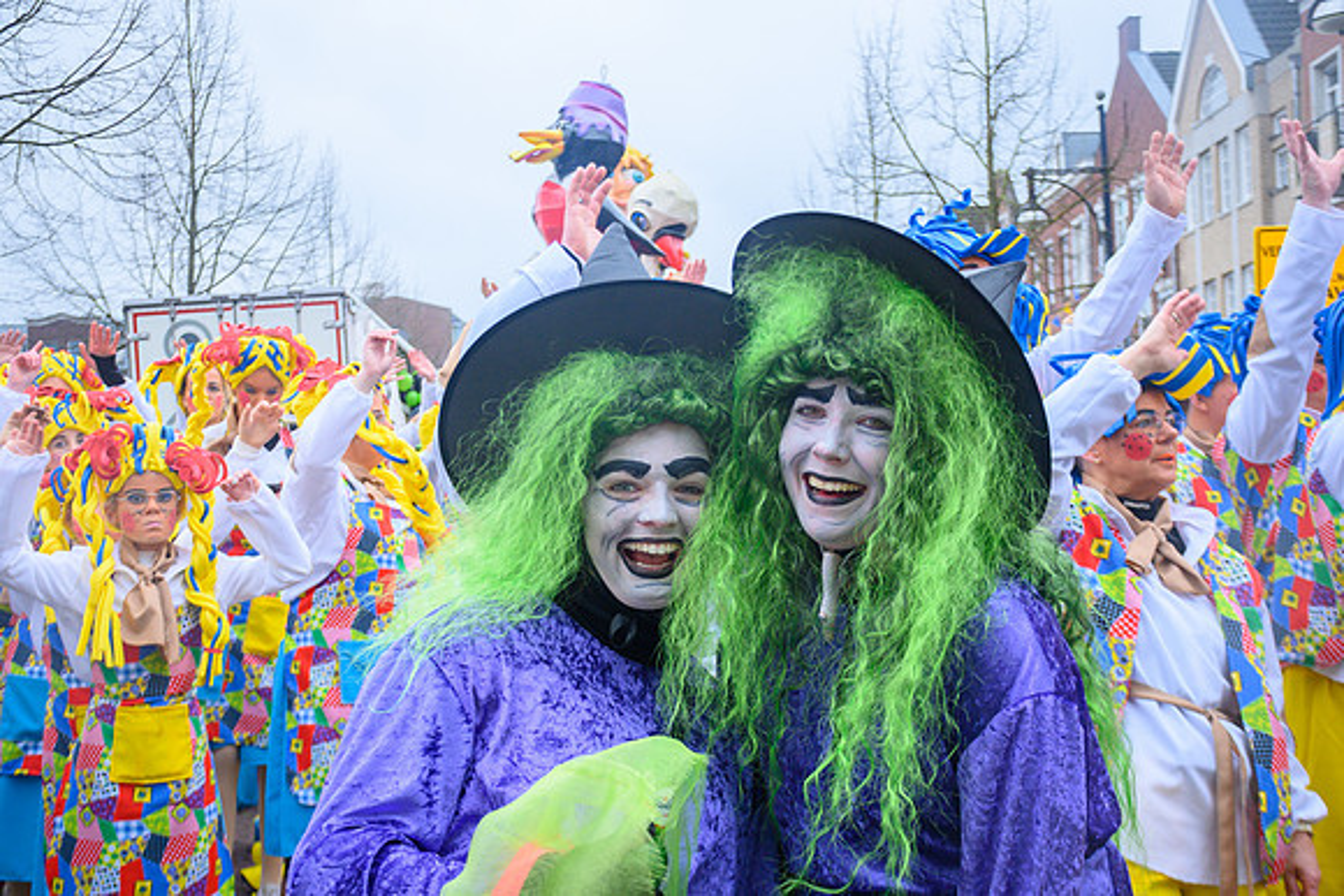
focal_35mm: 48
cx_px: 672
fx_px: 1792
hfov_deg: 41.1
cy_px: 448
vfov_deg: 28.1
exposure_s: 1/250
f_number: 5
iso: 400
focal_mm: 32
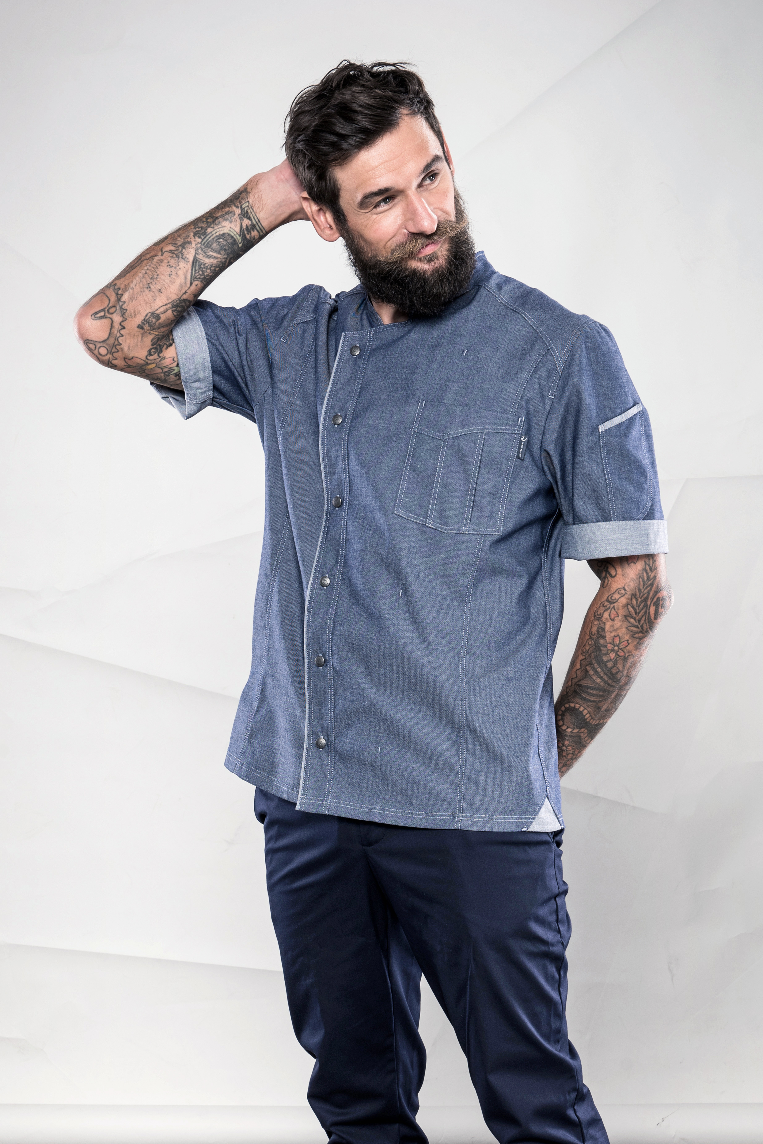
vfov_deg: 34.5
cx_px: 382
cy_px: 572
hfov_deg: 23.4
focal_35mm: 58
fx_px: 1842
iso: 100
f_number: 10
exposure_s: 1/125
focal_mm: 58
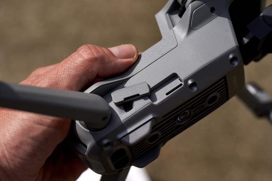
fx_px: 529
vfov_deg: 19.4
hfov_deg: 28.8
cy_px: 90
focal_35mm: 70
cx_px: 136
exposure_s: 1/4000
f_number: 5.6
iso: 400
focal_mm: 70
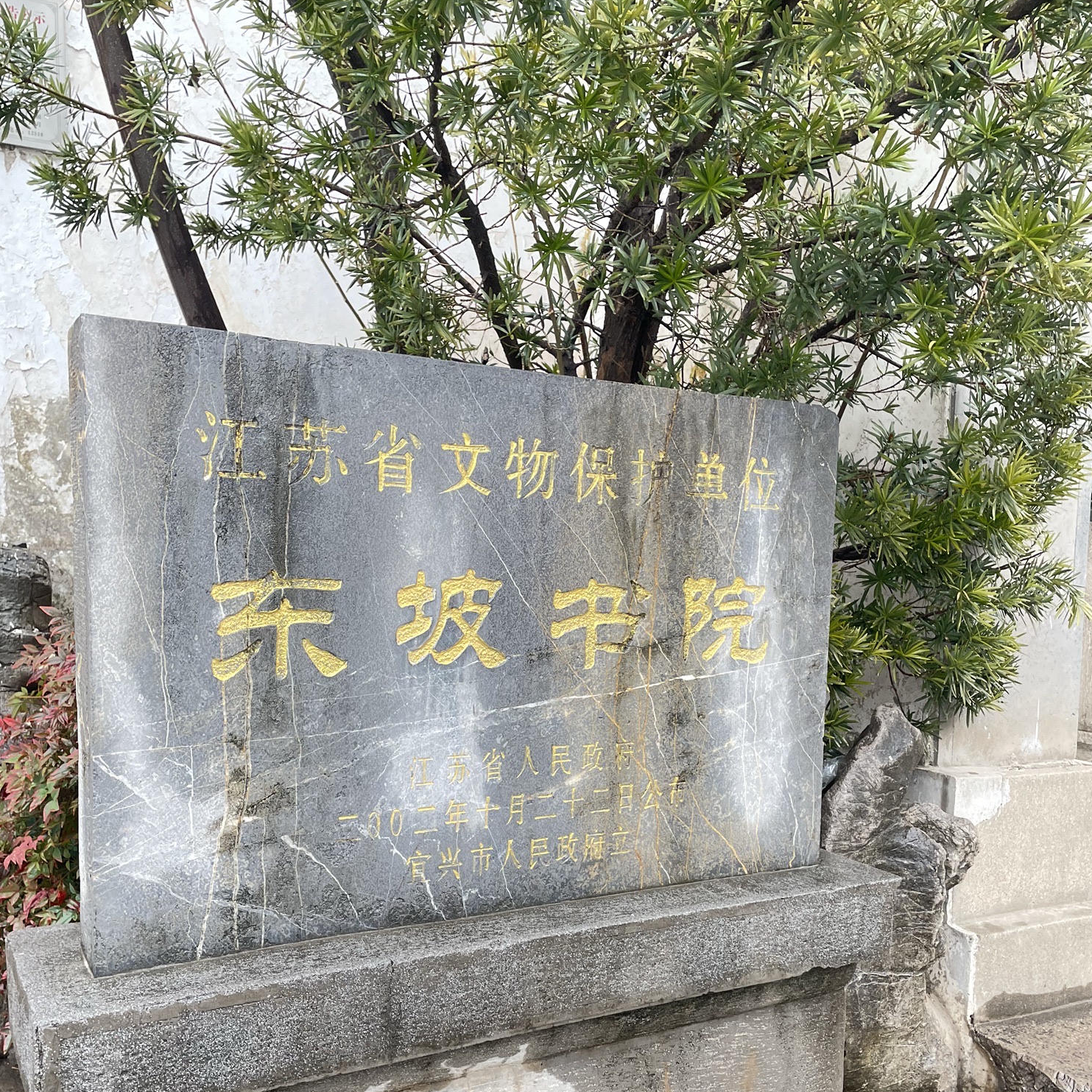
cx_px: 546
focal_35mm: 31
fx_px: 1106
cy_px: 667
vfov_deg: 52.1
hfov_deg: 52.5
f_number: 1.6
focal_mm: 4.2
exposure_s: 1/121
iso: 100
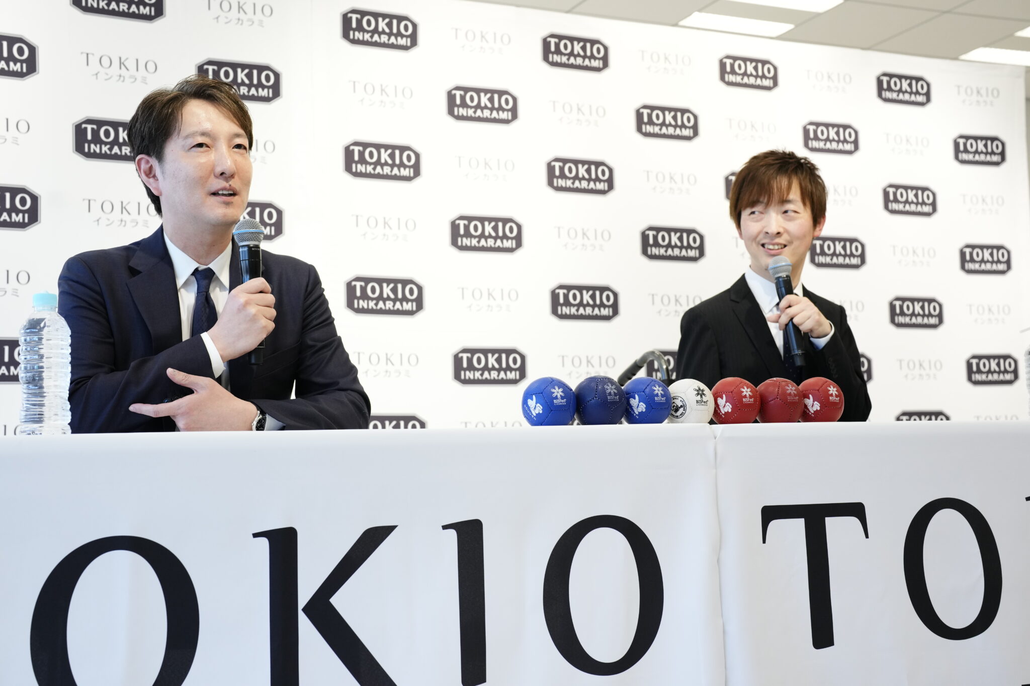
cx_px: 515
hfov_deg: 39.6
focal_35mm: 50
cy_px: 343
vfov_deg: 27.0
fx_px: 1430
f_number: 5.6
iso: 1600
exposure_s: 1/160
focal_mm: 50
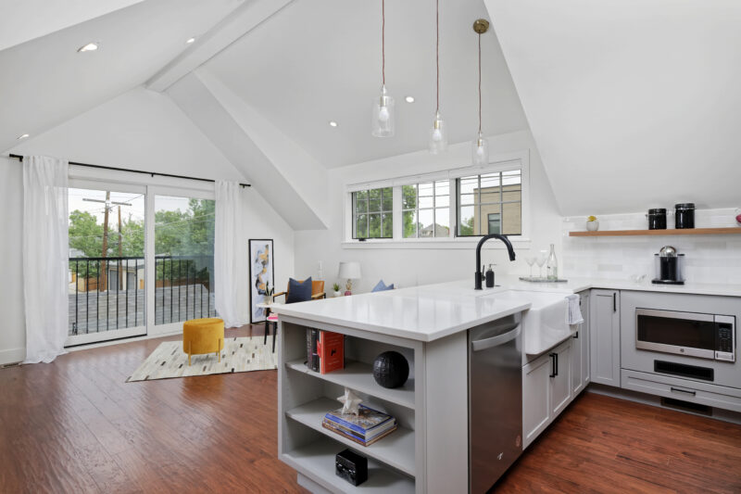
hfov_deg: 86.9
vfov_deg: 64.5
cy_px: 247
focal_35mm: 19
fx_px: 391
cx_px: 370
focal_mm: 19
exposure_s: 1/200
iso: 800
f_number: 13
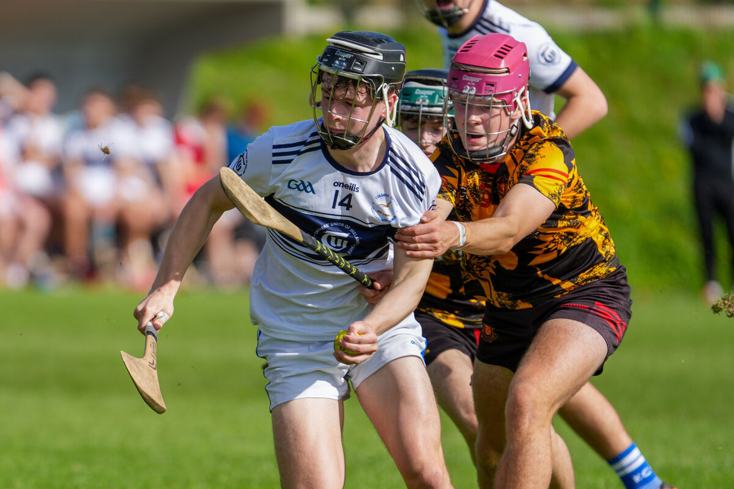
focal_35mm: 600
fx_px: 12232
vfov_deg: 2.3
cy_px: 244
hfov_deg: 3.4
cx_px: 367
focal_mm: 600
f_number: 6.3
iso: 160
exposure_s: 1/800
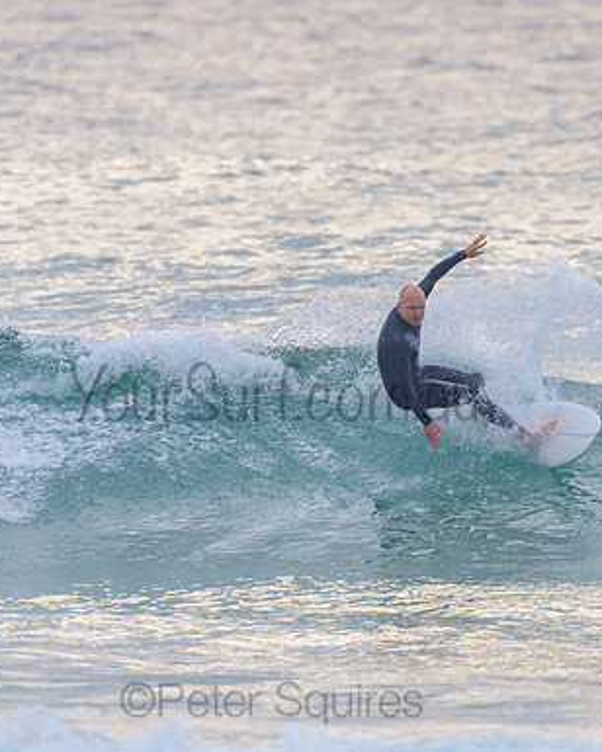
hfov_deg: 1.8
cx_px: 361
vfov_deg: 2.2
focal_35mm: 868
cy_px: 364
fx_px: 19331
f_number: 5.6
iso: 560
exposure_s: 1/1250
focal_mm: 500
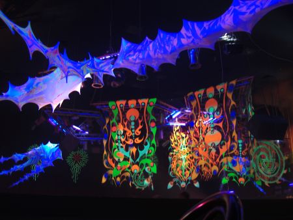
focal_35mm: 38
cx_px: 146
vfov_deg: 37.8
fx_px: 322
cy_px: 110
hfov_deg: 49.0
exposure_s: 4
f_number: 2.8
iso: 80
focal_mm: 7.9
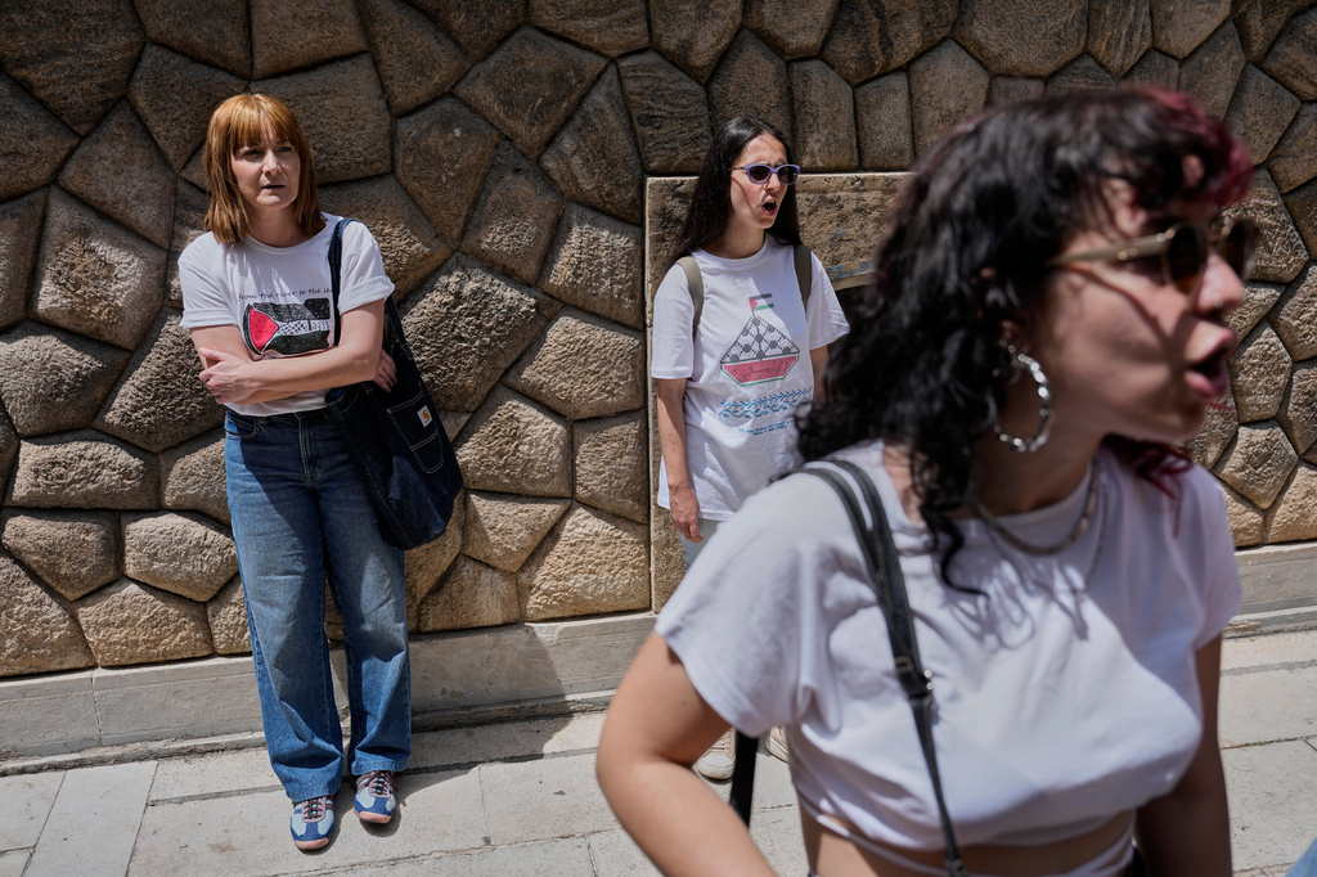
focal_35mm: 33
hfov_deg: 57.2
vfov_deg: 39.9
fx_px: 1207
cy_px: 438
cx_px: 658
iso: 200
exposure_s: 1/2000
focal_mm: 33
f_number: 4.5
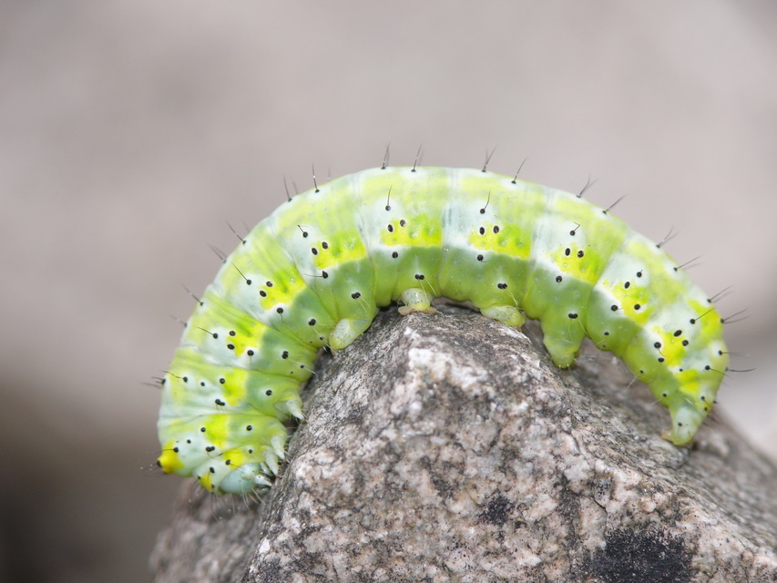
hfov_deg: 6.2
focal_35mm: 320
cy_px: 292
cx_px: 388
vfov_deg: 4.6
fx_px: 7184
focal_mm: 67.8
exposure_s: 1/200
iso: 100
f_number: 5.6
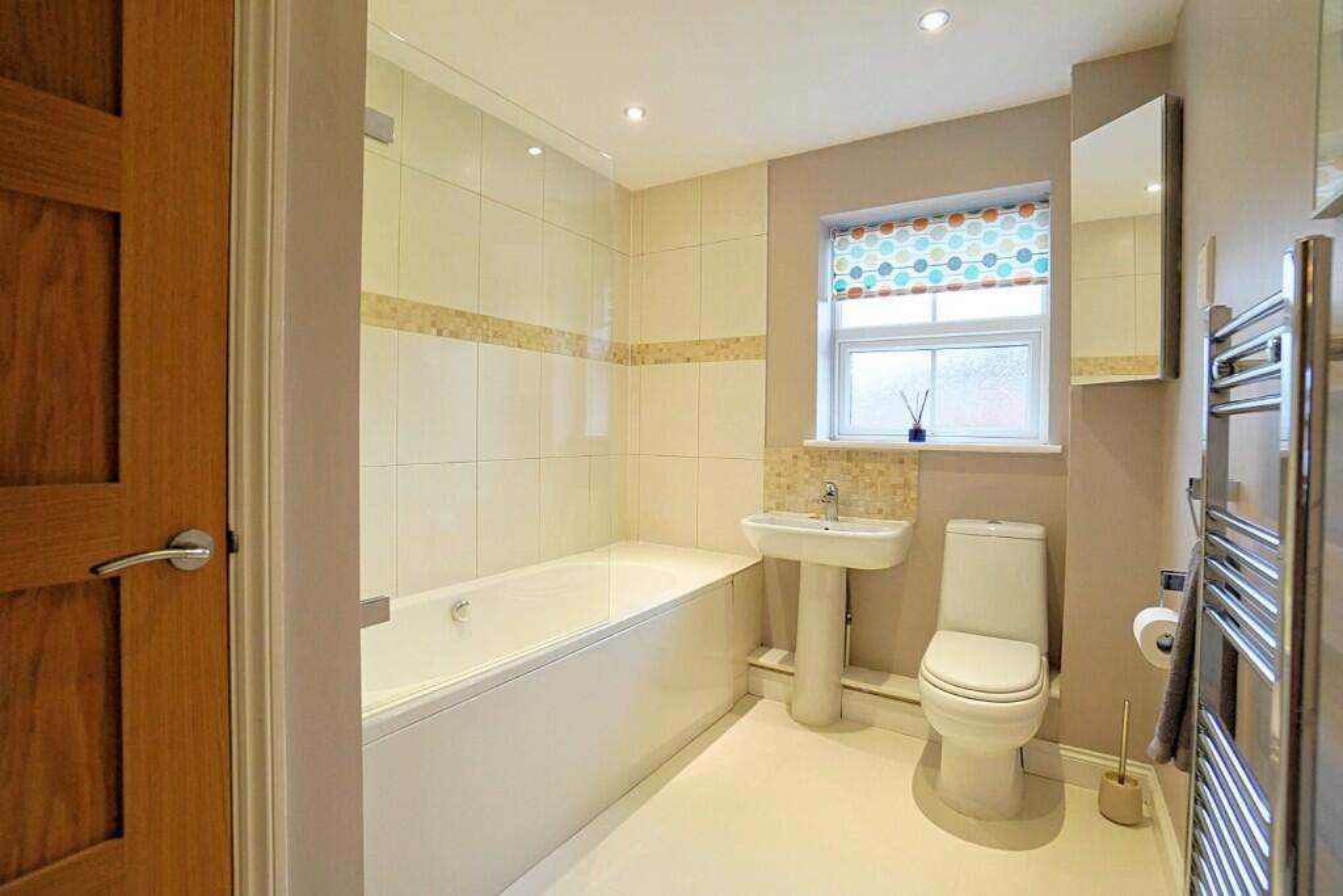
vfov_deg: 77.3
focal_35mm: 15
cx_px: 672
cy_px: 448
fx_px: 560
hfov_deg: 100.4
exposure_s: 1/160
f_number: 4
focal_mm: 10
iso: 1250
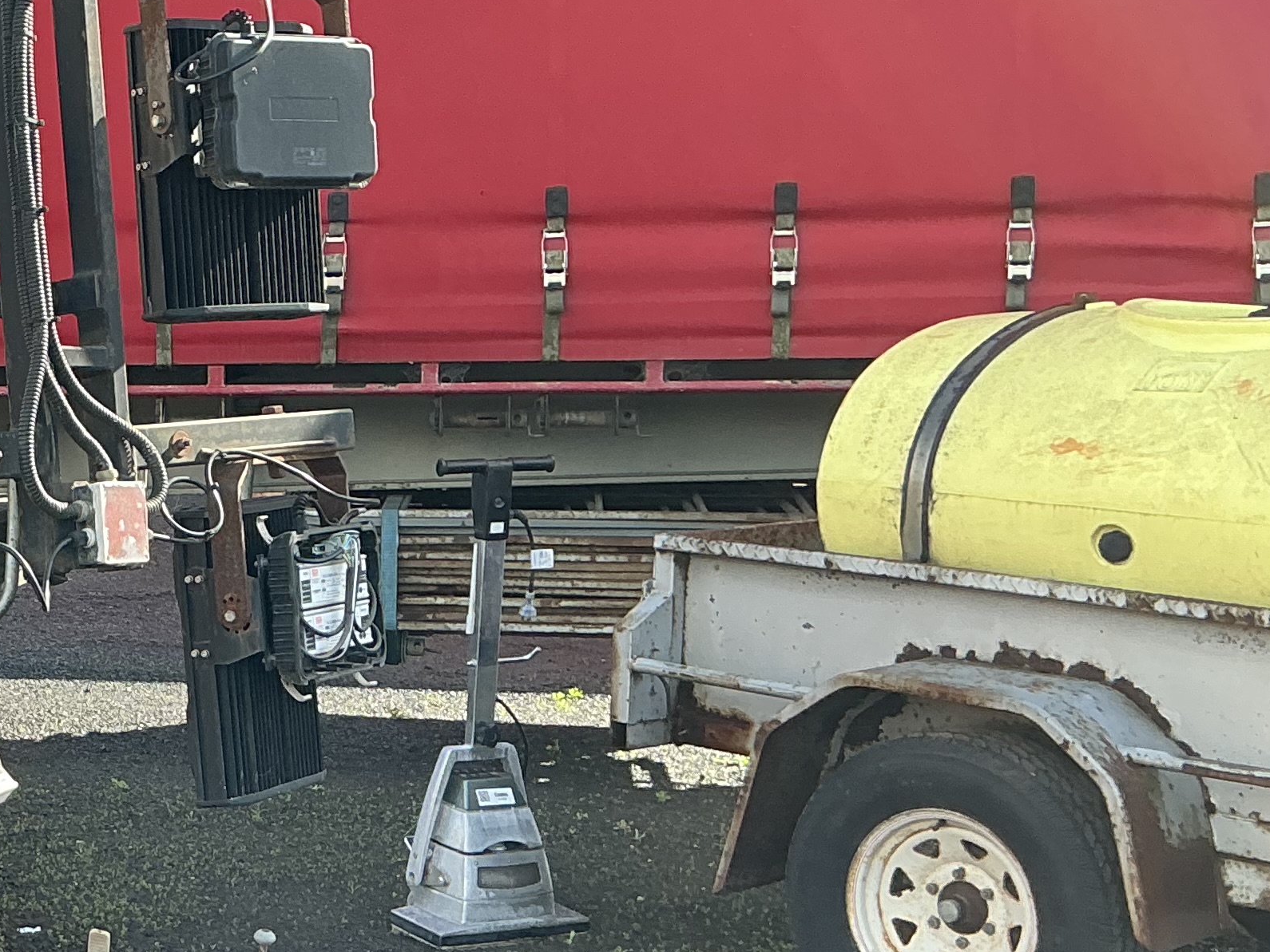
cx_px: -150
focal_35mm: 71
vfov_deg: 20.7
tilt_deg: -6.9
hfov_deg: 25.3
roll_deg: +0.3
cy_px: 572
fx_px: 2605
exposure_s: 1/302
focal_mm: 3
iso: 25
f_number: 1.8
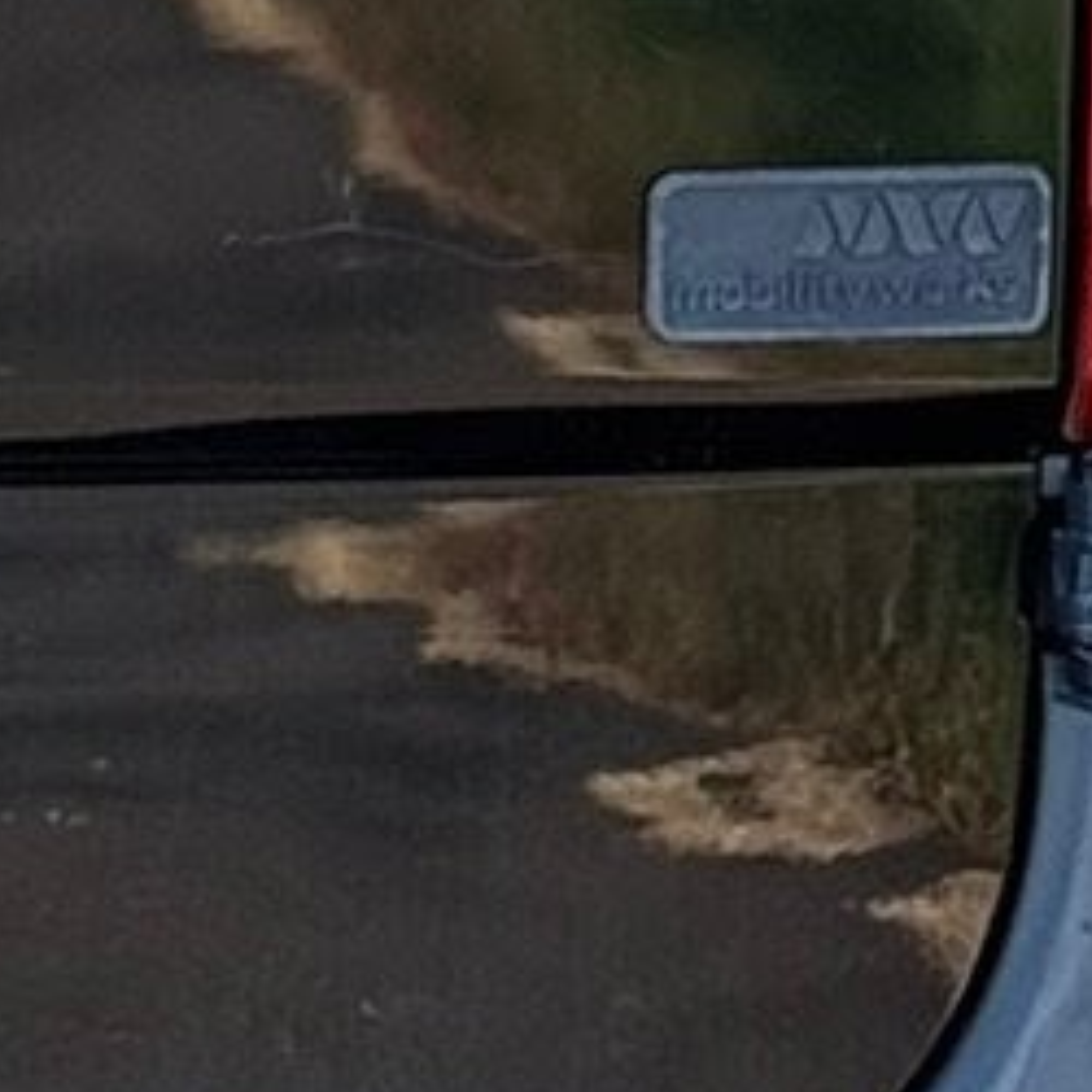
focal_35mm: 347
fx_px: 12385
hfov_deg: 4.9
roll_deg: -0.9
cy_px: -1158
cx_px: -1468
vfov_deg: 5.0
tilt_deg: -4.6
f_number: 1.78
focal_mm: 6.76
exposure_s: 1/606
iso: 100
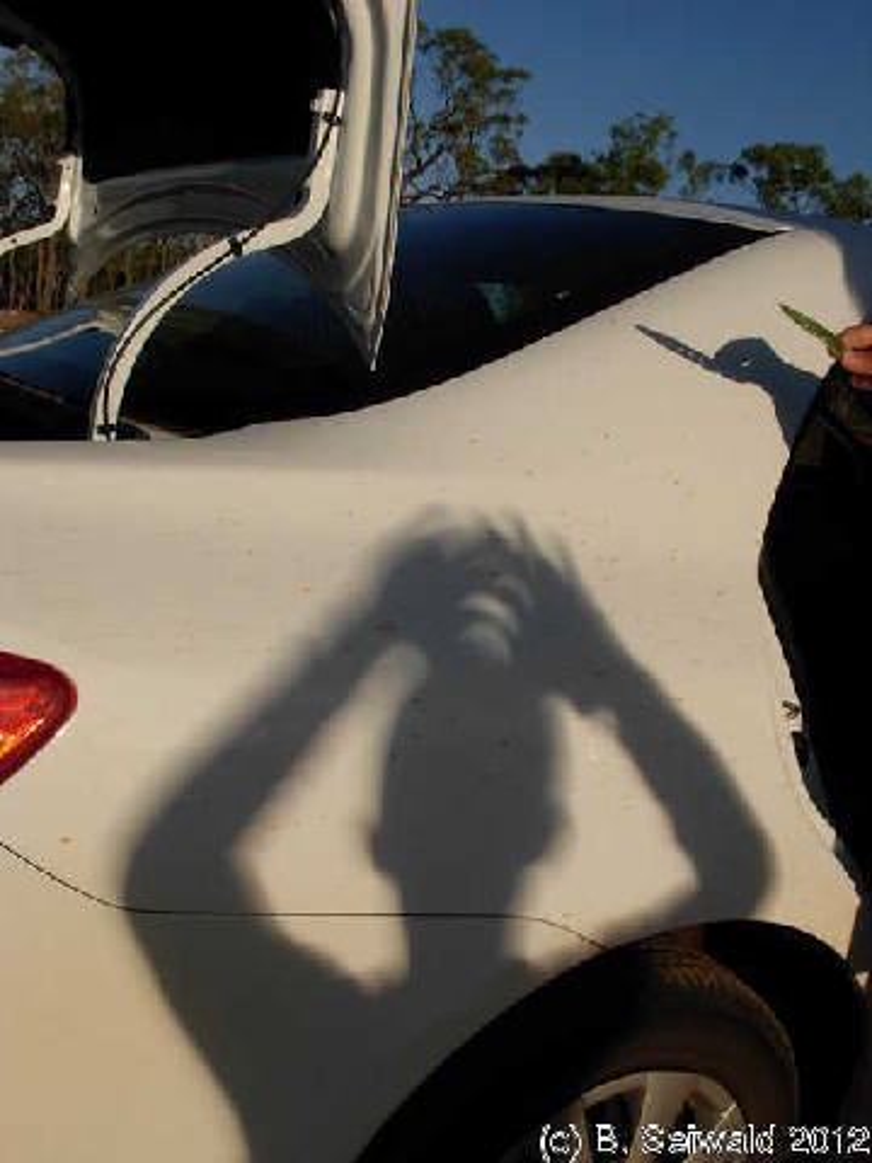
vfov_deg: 49.0
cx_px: 436
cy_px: 582
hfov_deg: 37.7
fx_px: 1276
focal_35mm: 38
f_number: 4.9
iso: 79
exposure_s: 1/395
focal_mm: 6.3
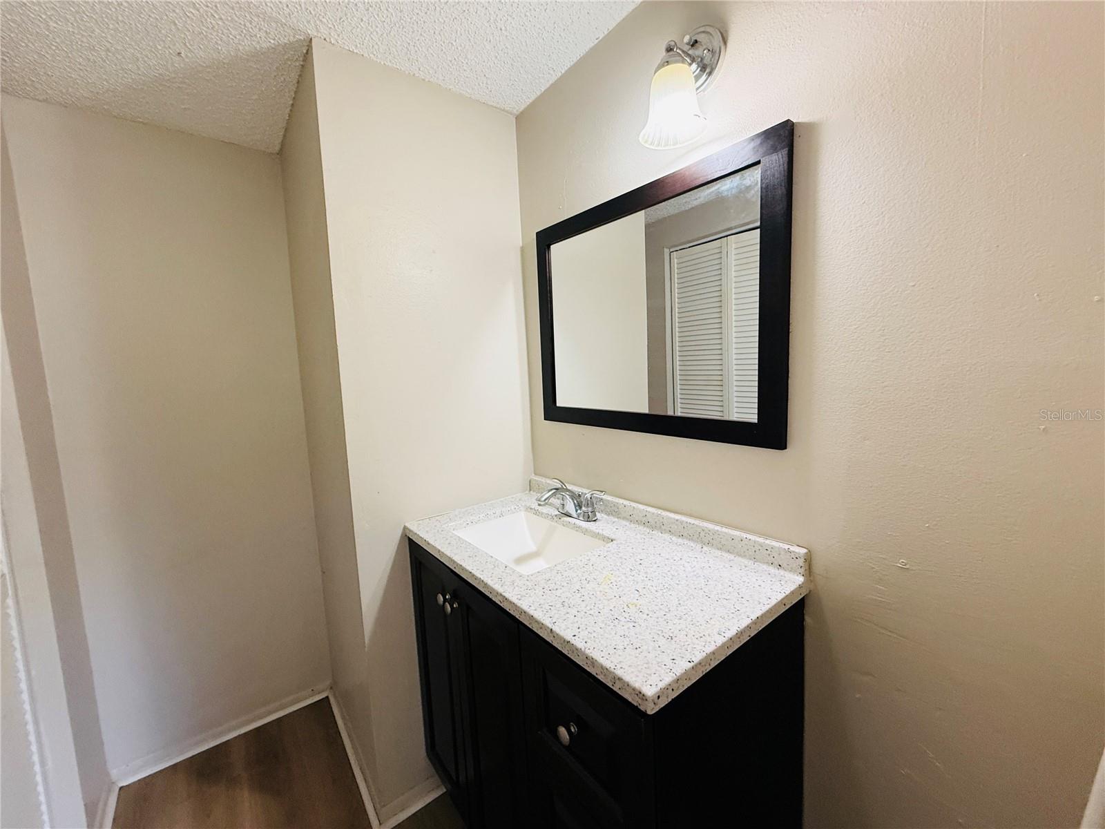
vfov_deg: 85.7
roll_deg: +2.7
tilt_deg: -5.8
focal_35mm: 14
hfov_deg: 102.1
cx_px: 552
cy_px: 414
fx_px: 447
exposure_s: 1/60
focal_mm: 2.22
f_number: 2.2
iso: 250
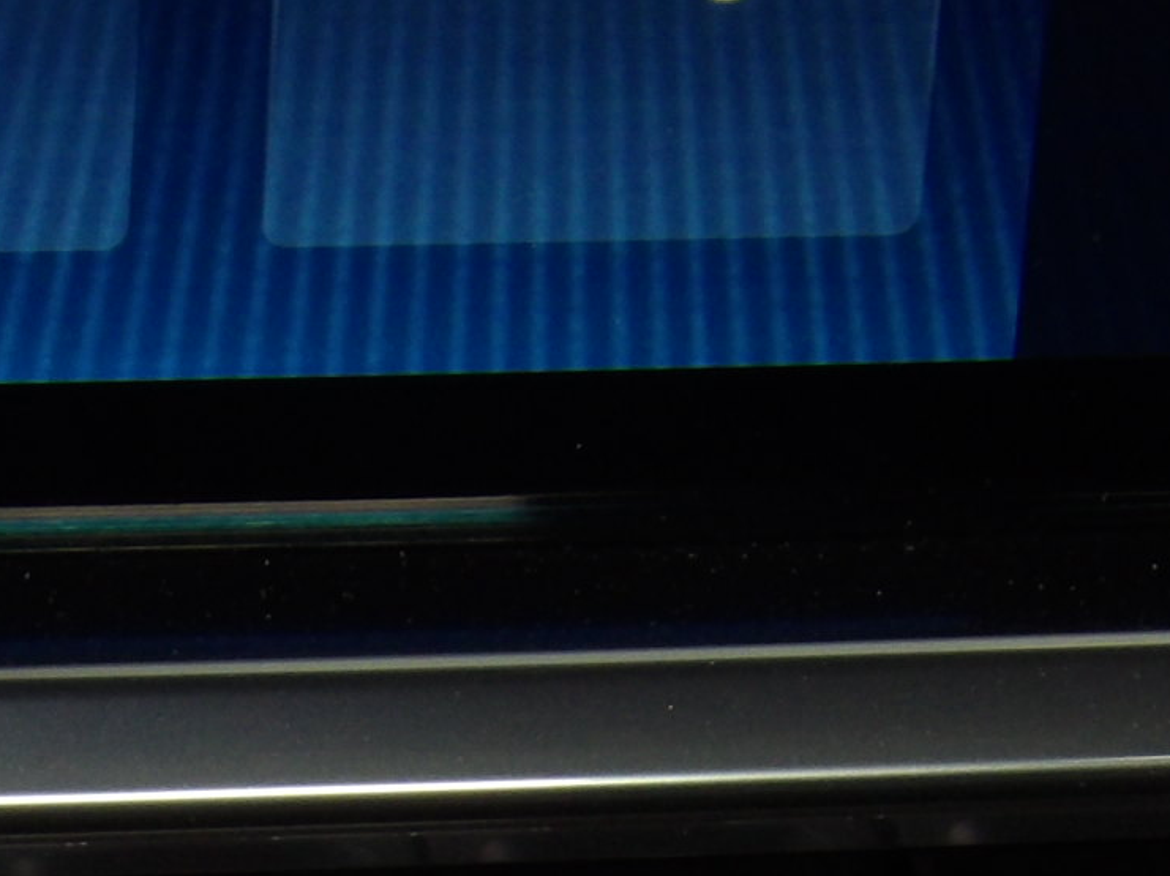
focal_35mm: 252
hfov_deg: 7.8
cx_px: 208
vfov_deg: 5.8
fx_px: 8513
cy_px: 1343
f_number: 4.1
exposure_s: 1/43
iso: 200
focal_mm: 13
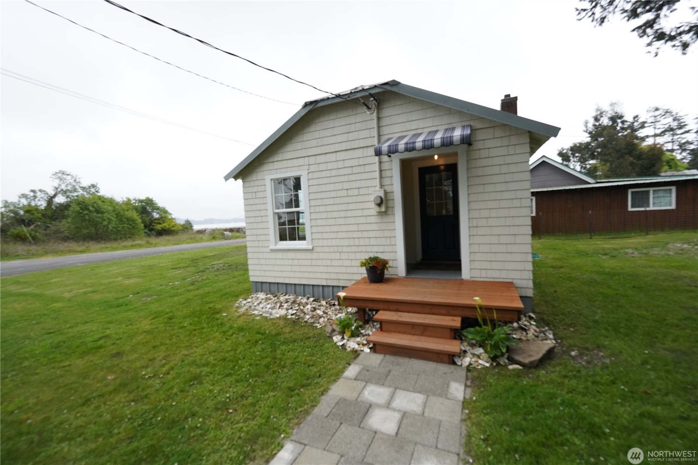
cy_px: 232
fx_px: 271
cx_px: 349
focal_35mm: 14
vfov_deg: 81.2
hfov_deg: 104.3
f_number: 4
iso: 3200
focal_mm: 14
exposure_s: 1/8000
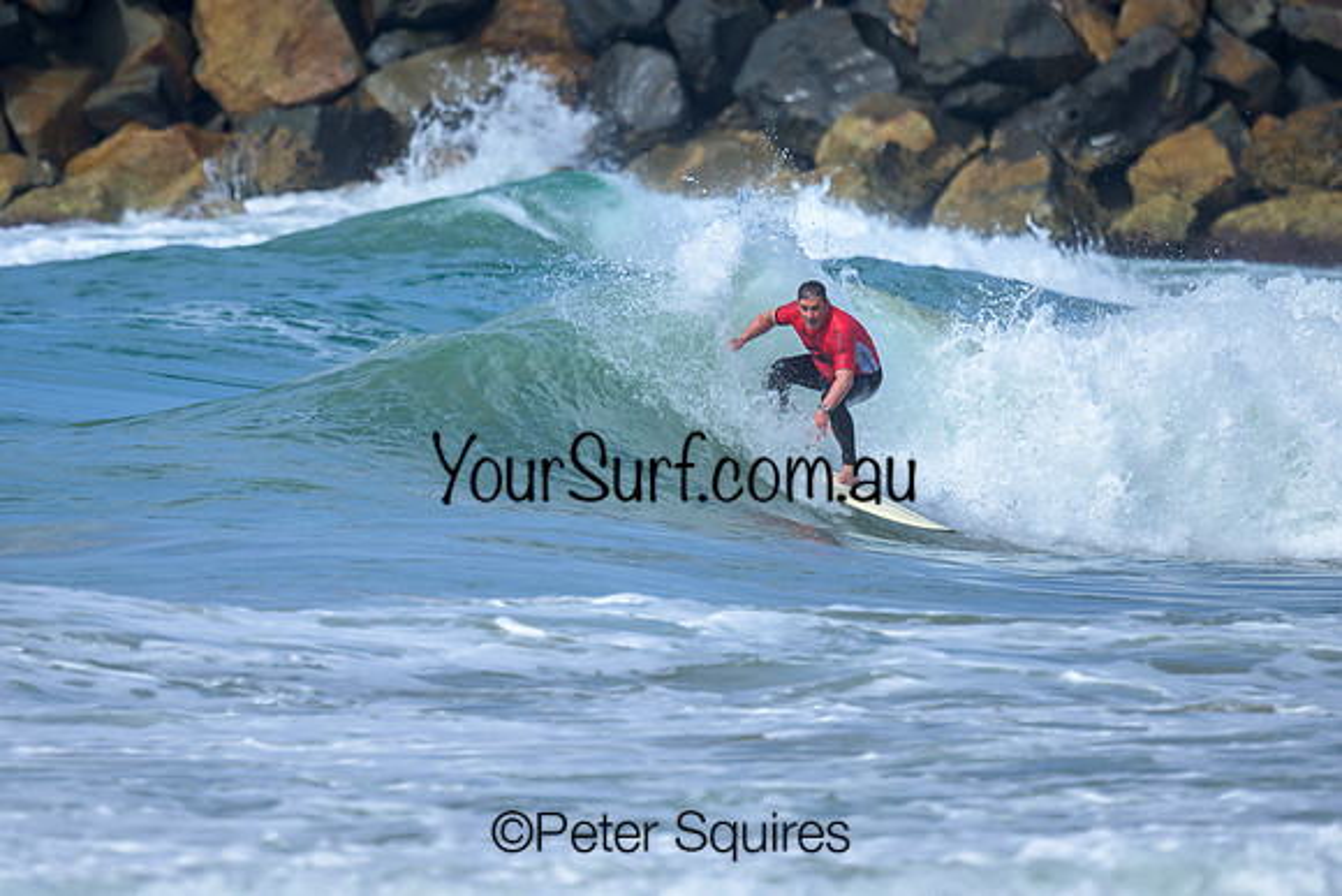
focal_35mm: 1100
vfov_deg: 1.3
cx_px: 627
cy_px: 335
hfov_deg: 1.9
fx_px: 41007
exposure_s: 1/2000
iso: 220
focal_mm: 800
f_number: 6.3
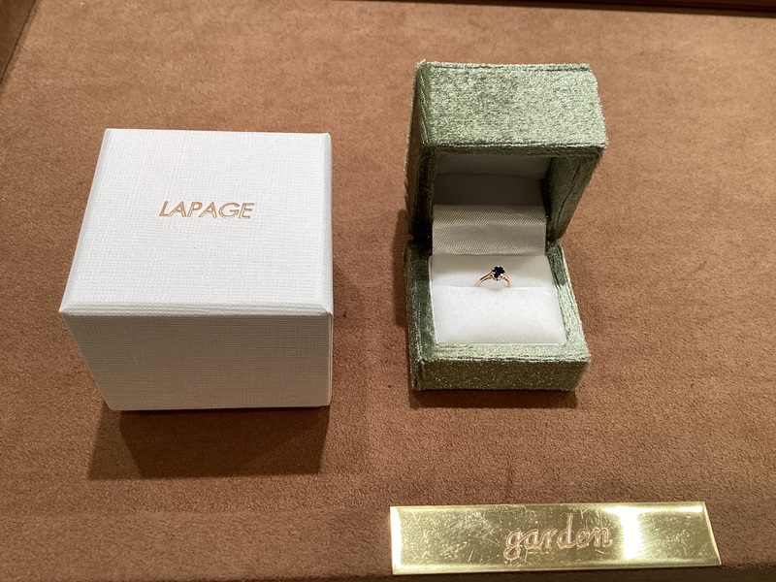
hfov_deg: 58.4
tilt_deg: -55.1
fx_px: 695
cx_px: 388
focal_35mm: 31
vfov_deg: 45.4
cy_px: 291
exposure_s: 1/100
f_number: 2.4
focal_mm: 3.3
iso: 40
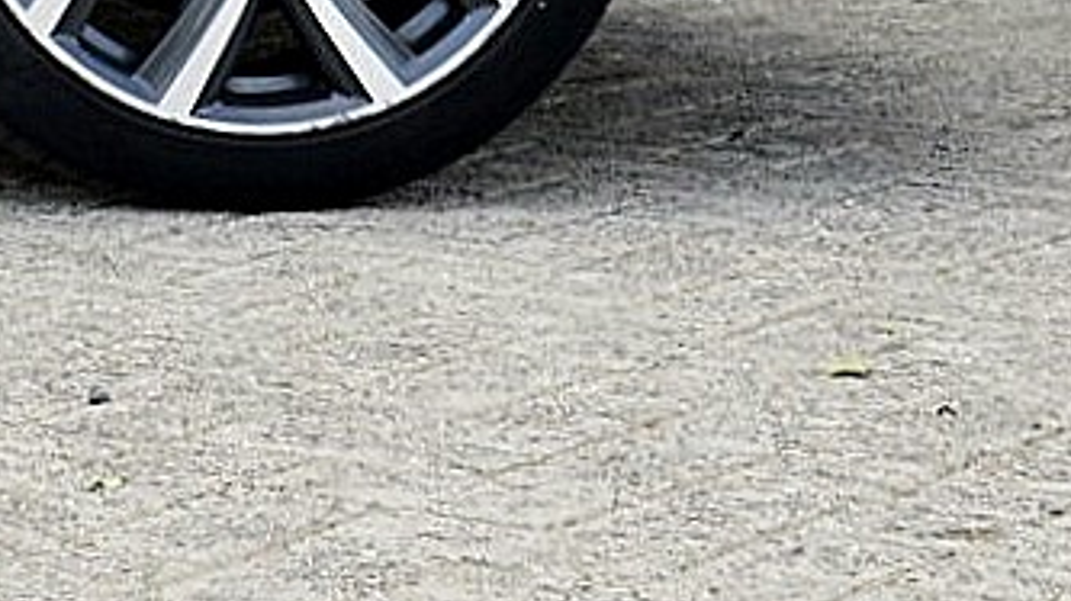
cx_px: -1496
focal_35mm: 207
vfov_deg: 5.7
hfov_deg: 9.3
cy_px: -771
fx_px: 5863
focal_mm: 27
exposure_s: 1/100
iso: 400
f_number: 9
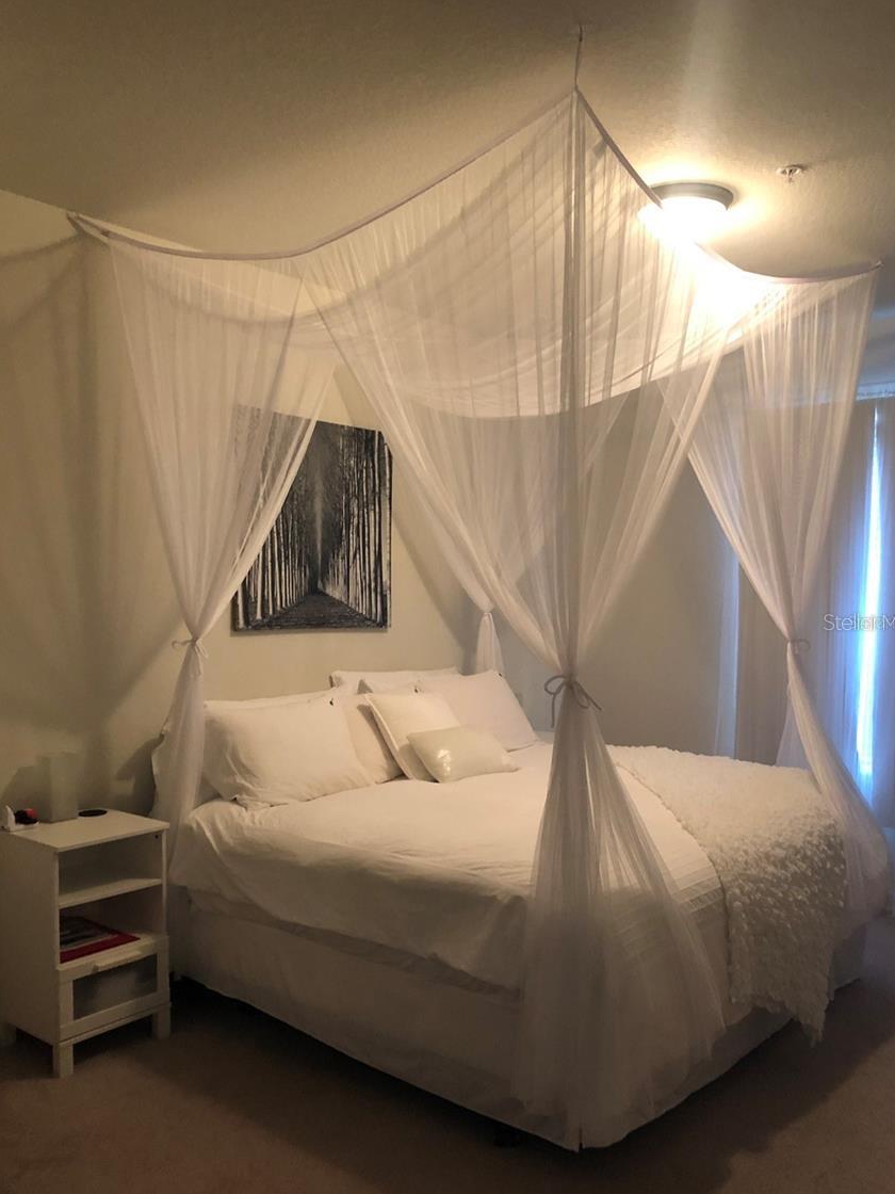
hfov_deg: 46.8
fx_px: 1034
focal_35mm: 30
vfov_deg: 59.9
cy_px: 622
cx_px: 444
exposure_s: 1/15
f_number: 1.8
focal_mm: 3.99
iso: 100
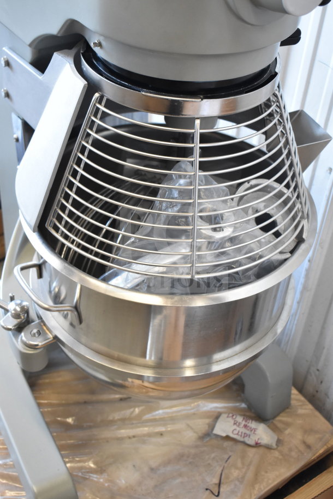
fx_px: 645
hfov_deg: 28.9
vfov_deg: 42.3
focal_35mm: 46
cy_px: 250
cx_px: 166
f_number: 4.2
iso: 1600
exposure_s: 1/50
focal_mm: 31
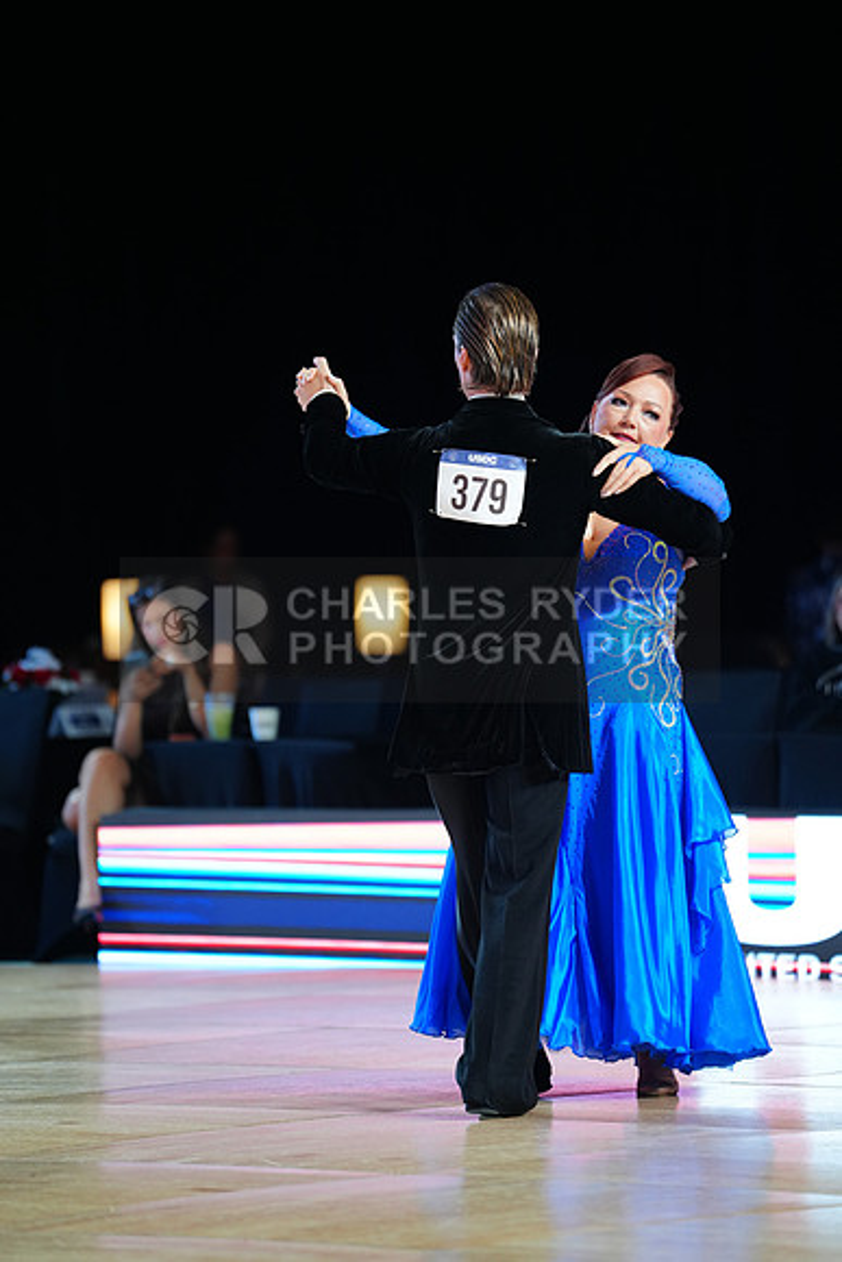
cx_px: 421
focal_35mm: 200
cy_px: 631
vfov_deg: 10.3
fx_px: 7012
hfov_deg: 6.9
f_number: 2.8
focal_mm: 200
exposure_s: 1/400
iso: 1000
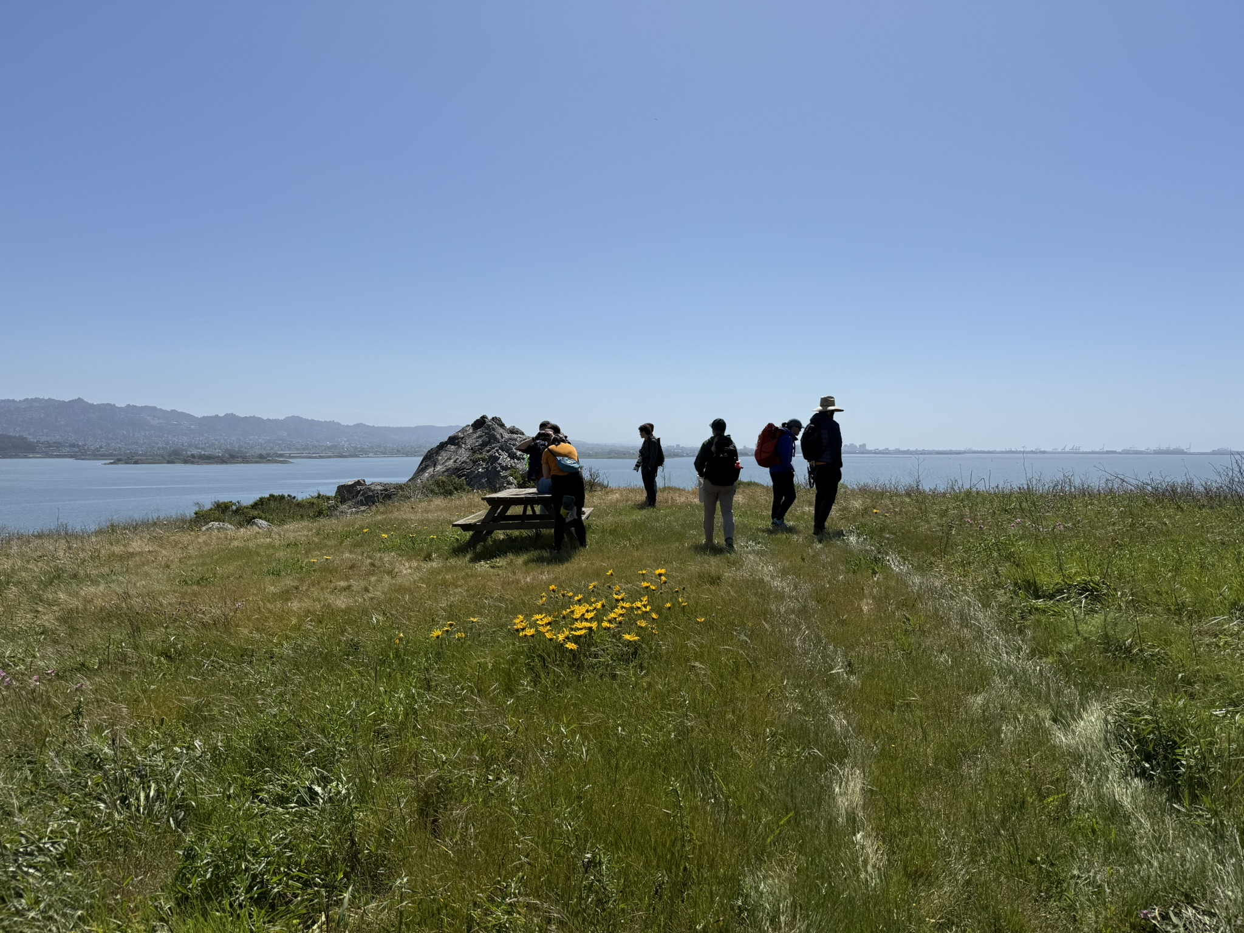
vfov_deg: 56.8
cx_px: 622
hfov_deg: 71.6
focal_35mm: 24
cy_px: 466
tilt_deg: -1.0
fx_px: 862
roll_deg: +0.6
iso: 80
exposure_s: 1/9091
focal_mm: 6.76
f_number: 1.78
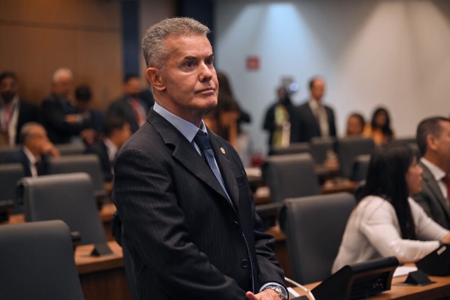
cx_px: 225
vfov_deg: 11.4
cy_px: 150
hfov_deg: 17.1
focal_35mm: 120
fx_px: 1500
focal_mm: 120
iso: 640
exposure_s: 1/80
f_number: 4
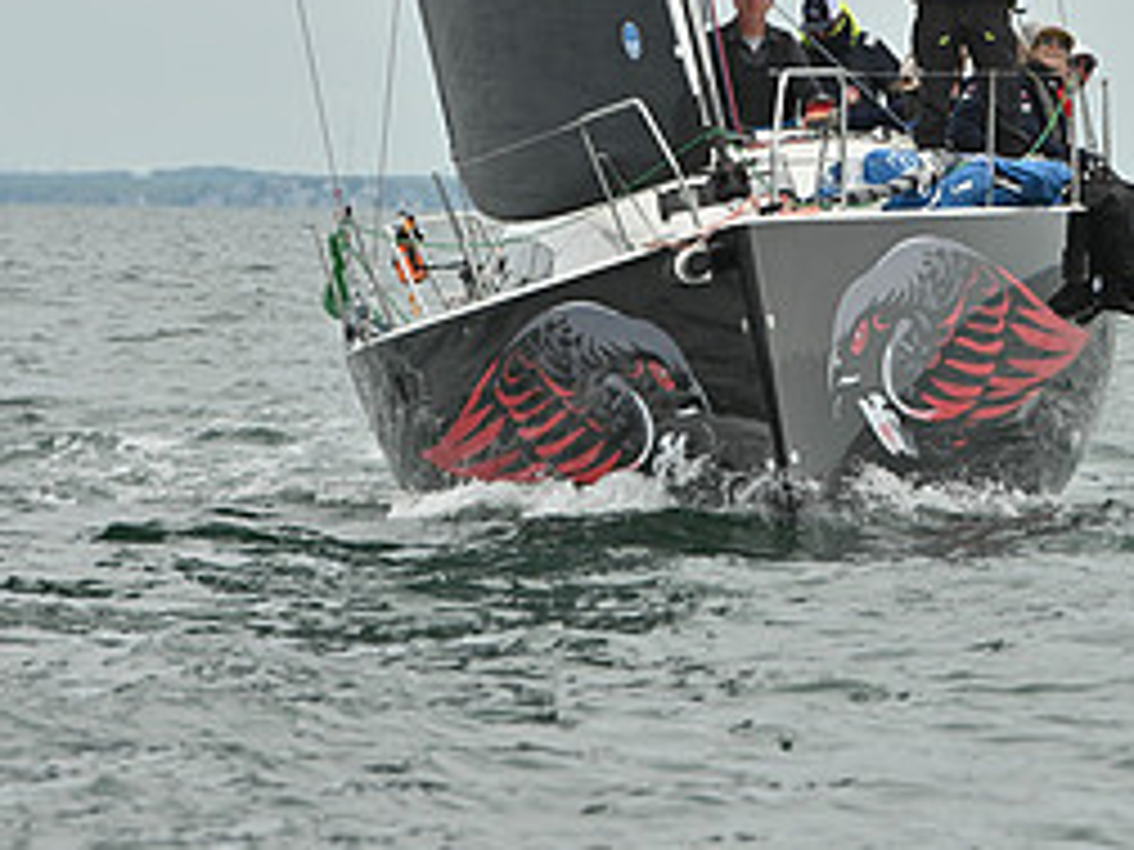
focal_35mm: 443
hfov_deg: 4.5
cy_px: 160
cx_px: 945
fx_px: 14512
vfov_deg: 3.4
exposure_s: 1/1250
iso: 320
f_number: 10
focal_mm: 200
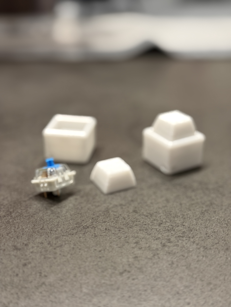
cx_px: 116
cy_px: 154
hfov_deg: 30.3
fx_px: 427
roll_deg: -1.2
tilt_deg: -25.3
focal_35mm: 48
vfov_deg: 39.7
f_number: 1.78
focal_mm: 6.76
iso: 200
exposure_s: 1/50
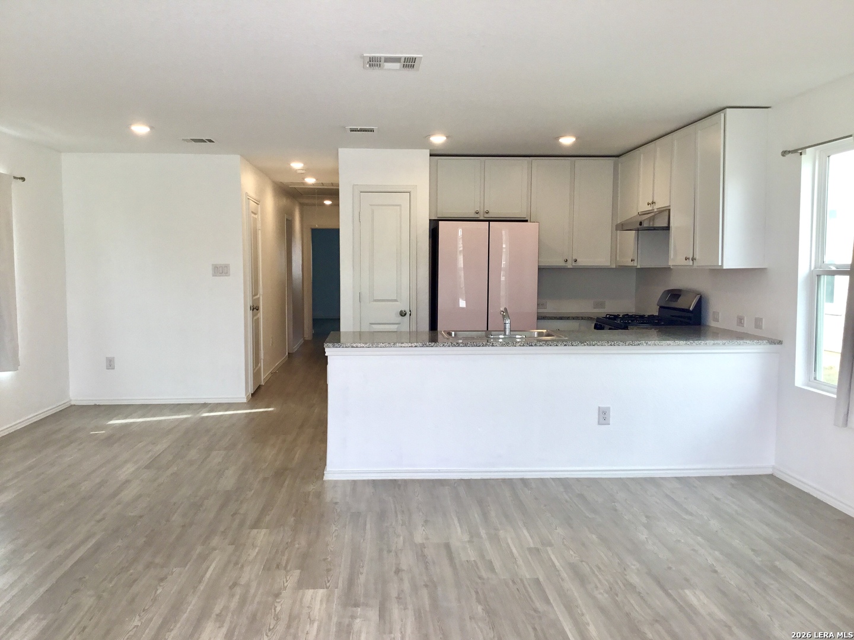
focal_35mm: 31
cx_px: 427
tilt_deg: -4.8
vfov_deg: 45.4
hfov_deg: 58.4
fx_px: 765
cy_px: 320
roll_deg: -1.6
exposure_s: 1/60
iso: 25
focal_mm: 3.3
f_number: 2.4
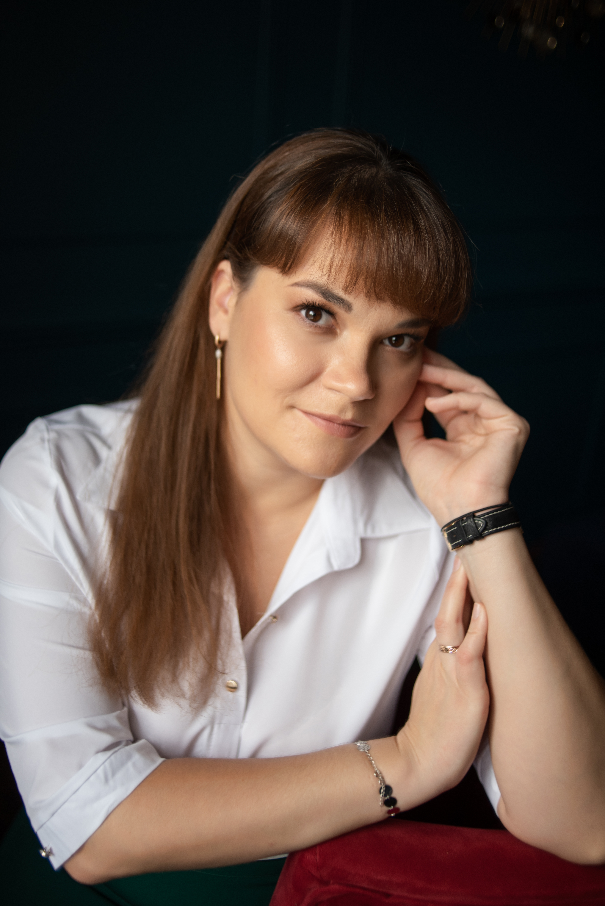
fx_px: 881
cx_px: 302
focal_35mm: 35
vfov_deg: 54.4
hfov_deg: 37.9
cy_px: 453
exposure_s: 1/640
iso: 400
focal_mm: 35
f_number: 2.5
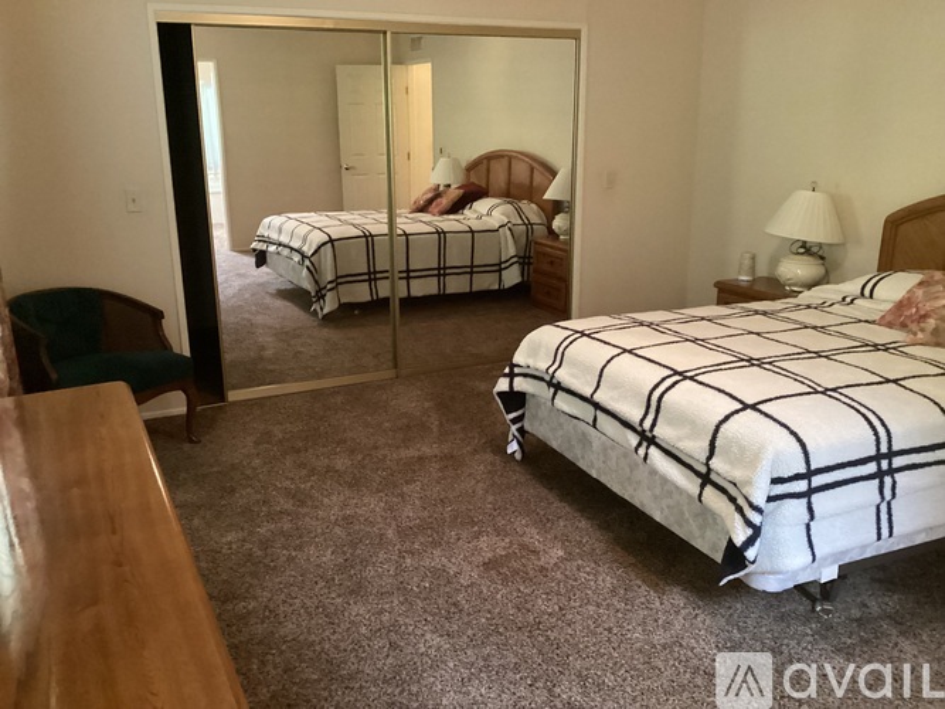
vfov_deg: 45.4
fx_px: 846
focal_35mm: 31
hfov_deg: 58.4
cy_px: 354
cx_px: 472
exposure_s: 1/30
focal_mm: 3.3
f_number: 2.4
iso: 800
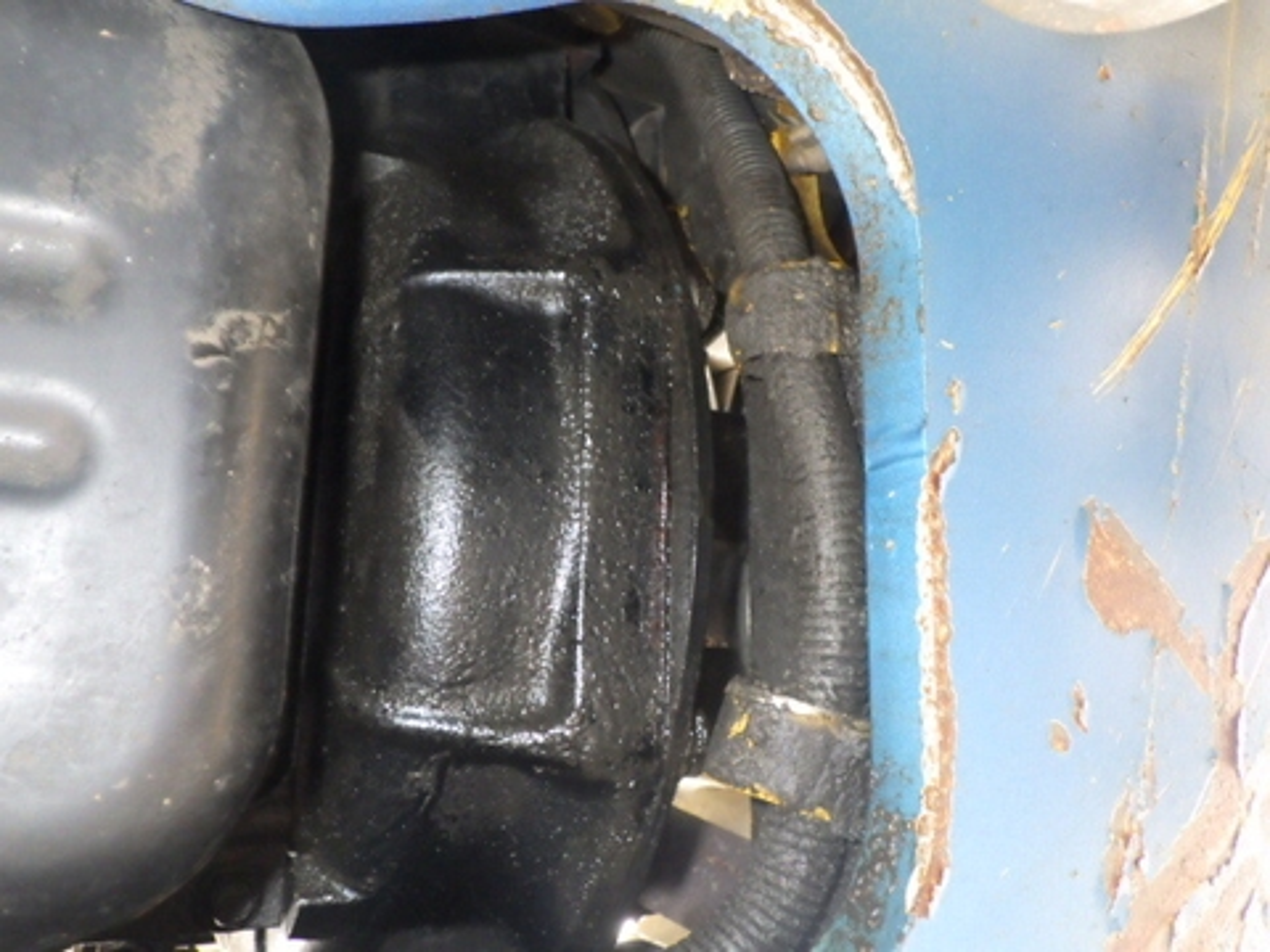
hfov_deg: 63.4
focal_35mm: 28
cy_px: 476
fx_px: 1027
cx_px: 635
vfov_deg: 49.7
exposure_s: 1/45
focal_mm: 5
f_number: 4.2
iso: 1250
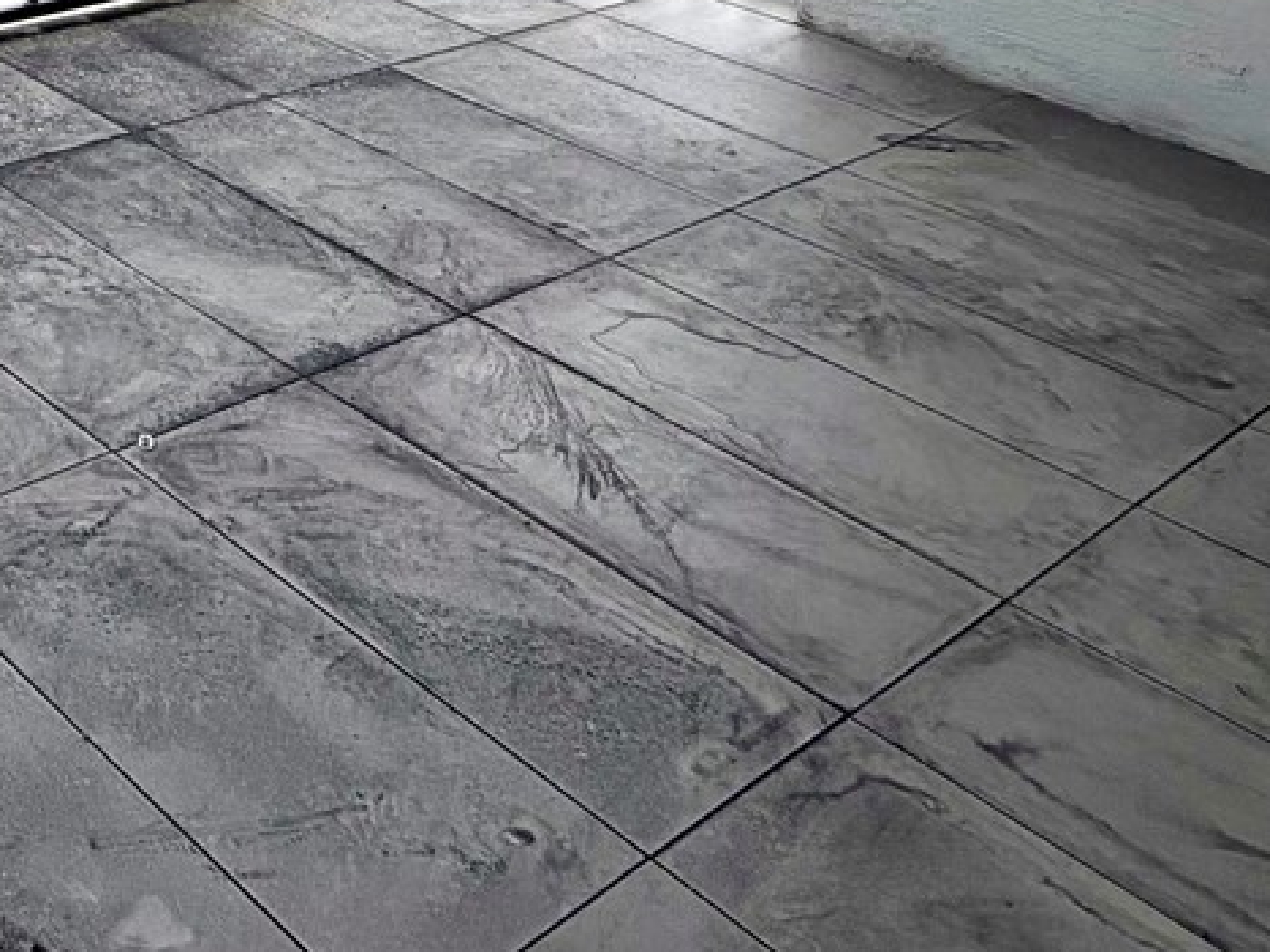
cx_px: -188
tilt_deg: -6.9
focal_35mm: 48
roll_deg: -2.4
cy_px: -411
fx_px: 1761
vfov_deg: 24.6
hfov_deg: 33.5
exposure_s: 1/770
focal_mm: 2.22
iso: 20
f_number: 2.2
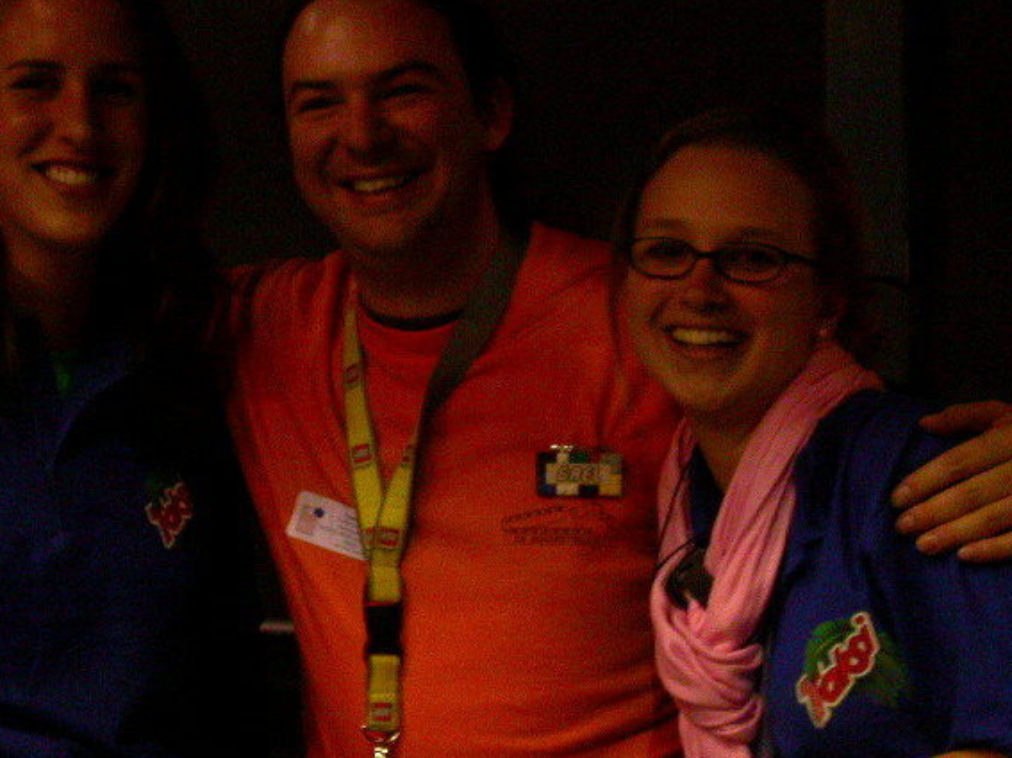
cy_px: 433
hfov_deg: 13.2
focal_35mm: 150
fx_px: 4384
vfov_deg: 9.9
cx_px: 382
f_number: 3.6
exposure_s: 1/30
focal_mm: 17.3
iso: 400
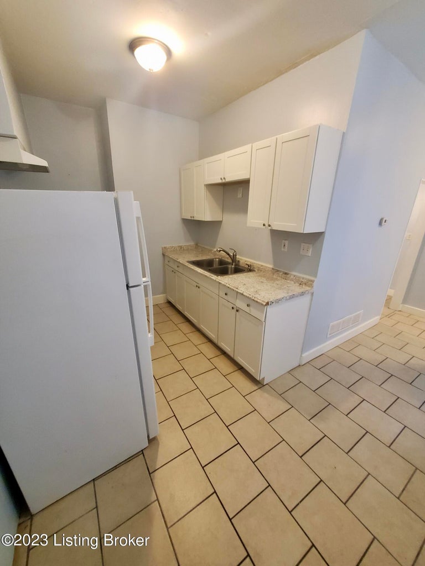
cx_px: 212
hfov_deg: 89.9
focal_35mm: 13
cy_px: 283
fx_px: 213
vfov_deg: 106.2
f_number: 2.2
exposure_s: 1/30
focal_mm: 1.8
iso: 640
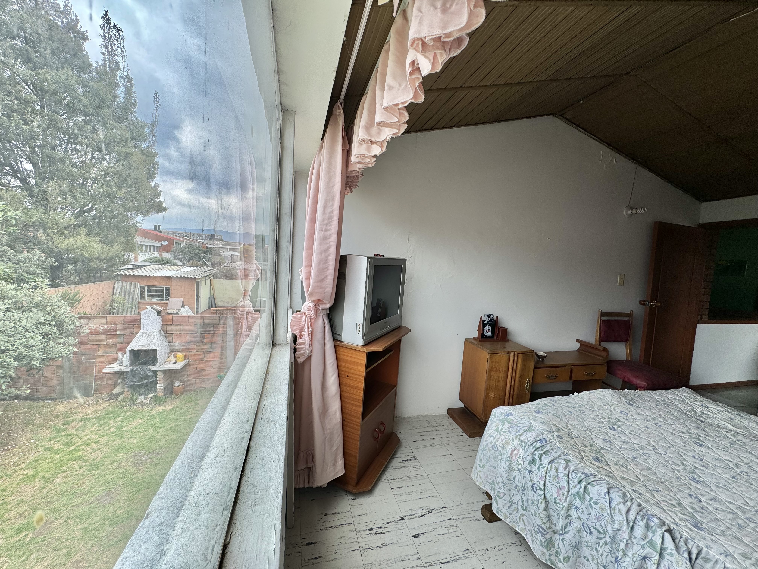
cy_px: 284
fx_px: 307
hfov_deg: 102.1
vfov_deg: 85.7
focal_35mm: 14
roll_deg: -2.8
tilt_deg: -3.9
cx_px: 379
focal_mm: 2.22
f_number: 2.2
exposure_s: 1/349
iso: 40
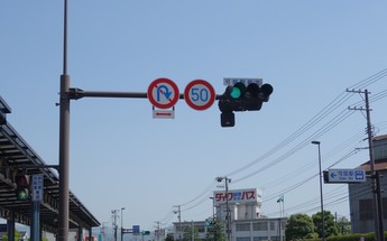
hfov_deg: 38.1
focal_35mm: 53
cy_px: 183
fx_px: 559
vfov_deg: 24.1
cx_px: 160
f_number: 5.6
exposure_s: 1/800
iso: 125
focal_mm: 10.4
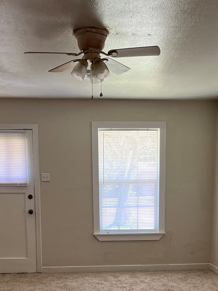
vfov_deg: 35.5
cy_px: 255
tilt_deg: -9.1
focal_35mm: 51
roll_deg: +1.0
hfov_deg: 28.6
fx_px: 428
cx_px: 103
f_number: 1.6
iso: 160
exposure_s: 1/60
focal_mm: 5.1
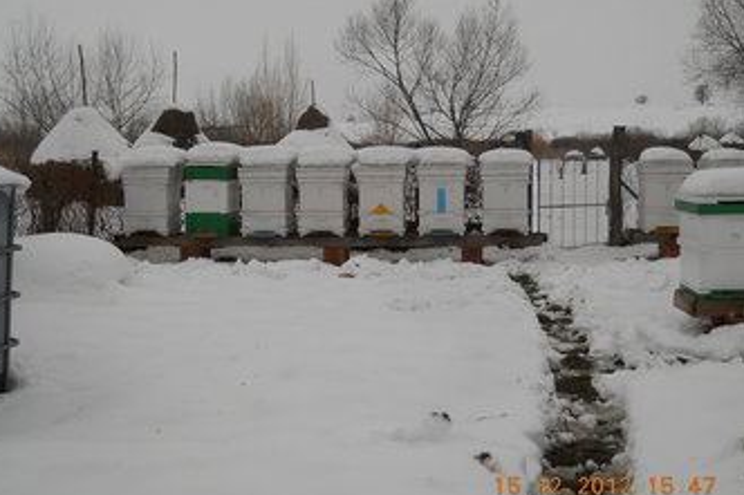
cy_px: 250
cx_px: 359
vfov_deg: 29.8
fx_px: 929
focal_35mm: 45
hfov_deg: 43.6
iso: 80
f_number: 3.1
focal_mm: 6.72
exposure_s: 1/250
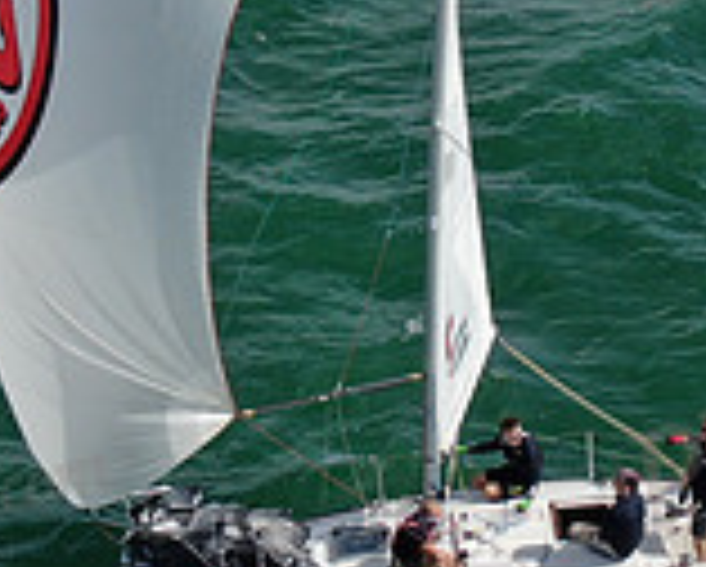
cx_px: 373
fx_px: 3619
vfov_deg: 8.9
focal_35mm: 173
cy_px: 209
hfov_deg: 11.1
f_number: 3.8
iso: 100
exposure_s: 1/1000
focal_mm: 8.6
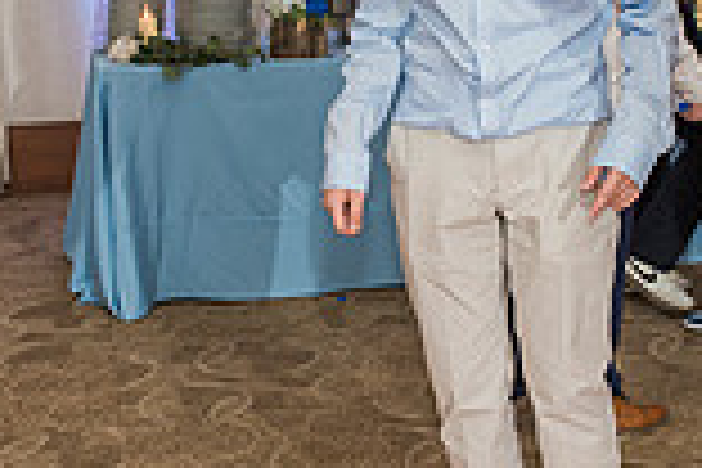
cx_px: 400
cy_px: 187
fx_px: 1735
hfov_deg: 22.9
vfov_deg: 15.3
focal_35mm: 89
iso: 1000
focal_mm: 24
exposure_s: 1/100
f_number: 4
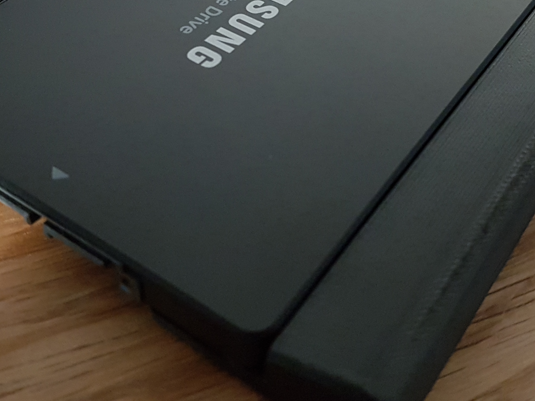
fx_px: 757
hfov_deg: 38.9
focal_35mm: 49
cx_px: 272
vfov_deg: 29.1
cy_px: 84
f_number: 1.7
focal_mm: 4.2
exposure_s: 1/10
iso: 500
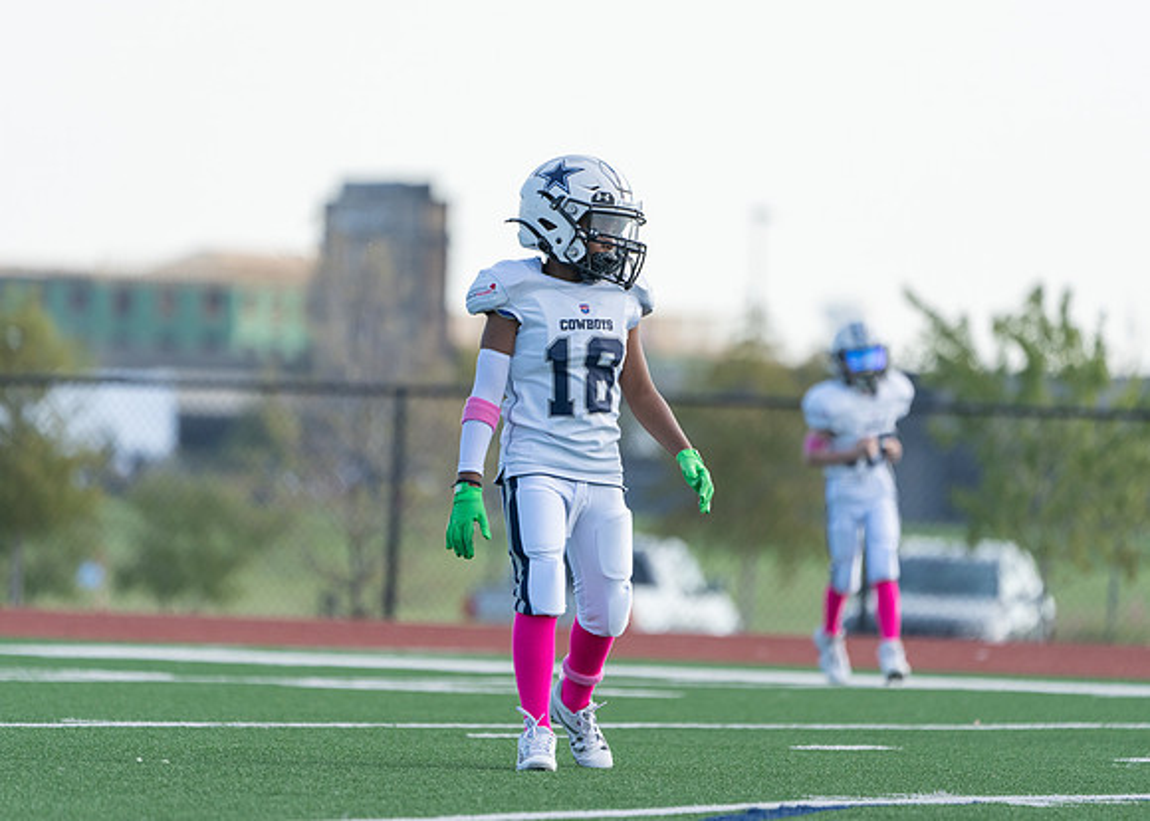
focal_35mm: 419
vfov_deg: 3.4
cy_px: 410
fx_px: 13686
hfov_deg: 4.8
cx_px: 575
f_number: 5.6
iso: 500
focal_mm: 400
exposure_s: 1/1250
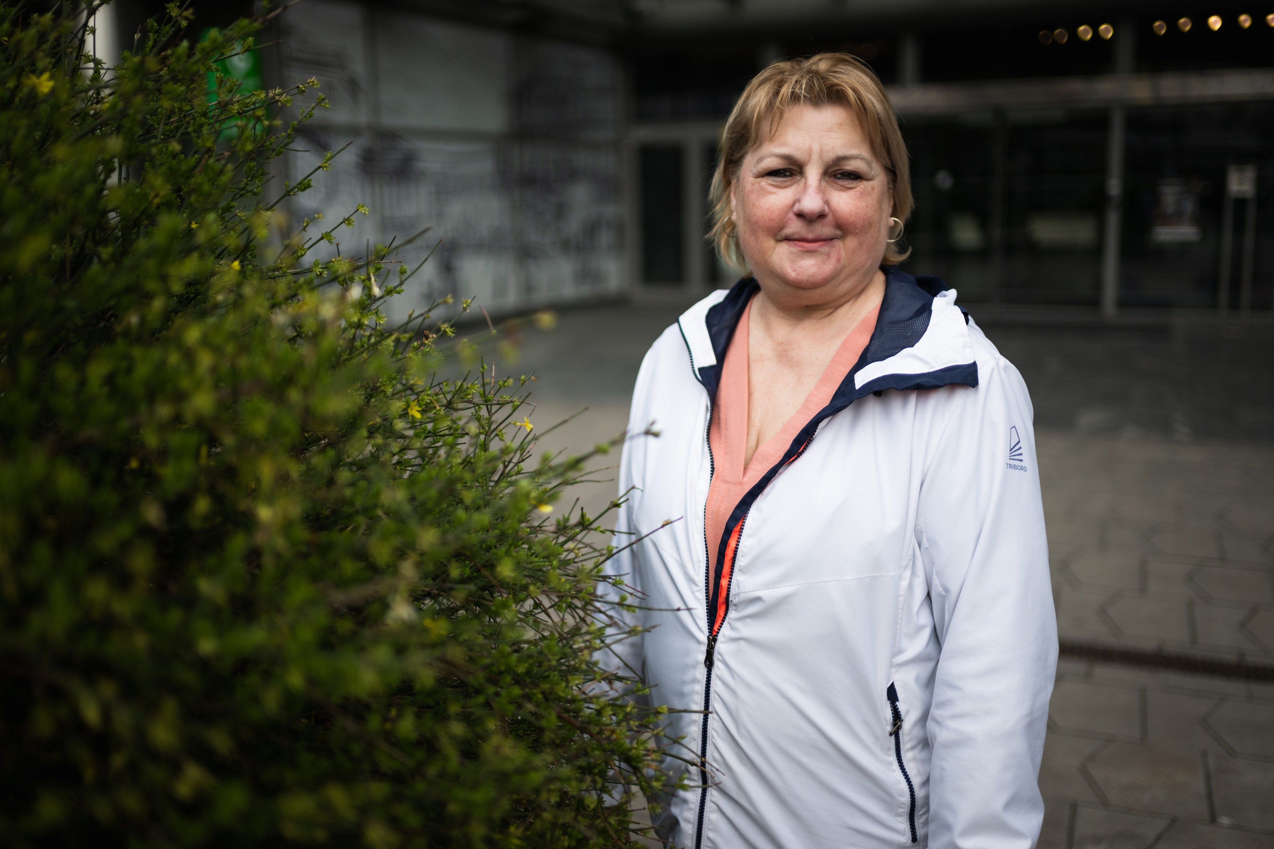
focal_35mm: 35
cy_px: 424
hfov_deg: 54.4
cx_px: 637
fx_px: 1239
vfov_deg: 37.9
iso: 200
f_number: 1.4
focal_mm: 35
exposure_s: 1/6400
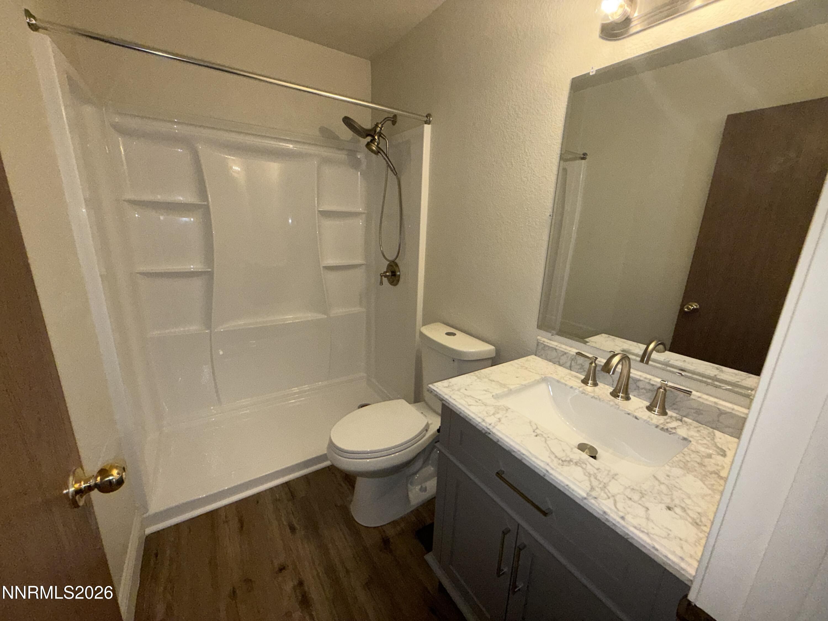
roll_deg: -2.5
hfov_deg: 102.1
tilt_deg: -15.2
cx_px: 414
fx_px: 335
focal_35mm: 14
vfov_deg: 85.7
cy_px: 310
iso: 160
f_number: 2.2
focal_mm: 2.22
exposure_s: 1/120
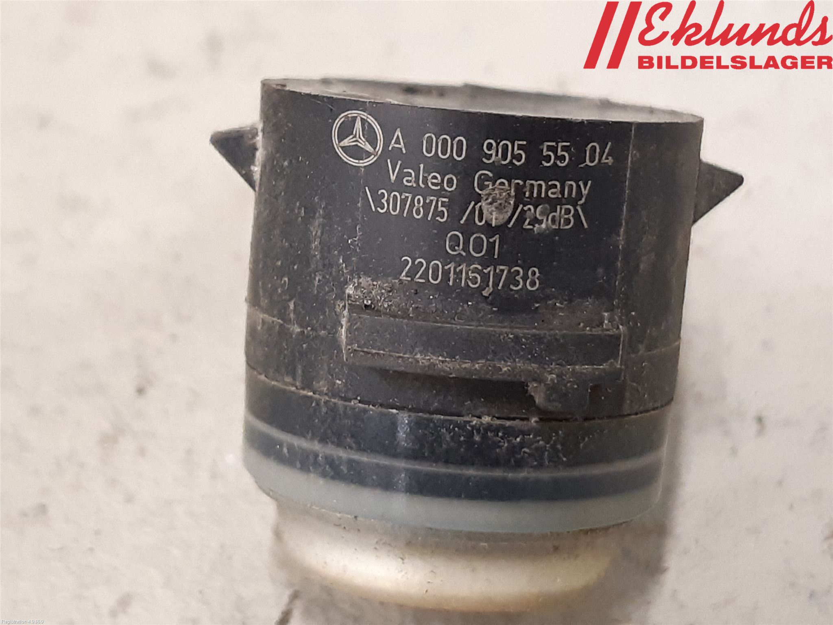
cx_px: 416
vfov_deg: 53.1
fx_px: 626
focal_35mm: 26
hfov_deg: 67.3
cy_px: 312
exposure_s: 1/33
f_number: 1.7
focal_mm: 3.93
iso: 200
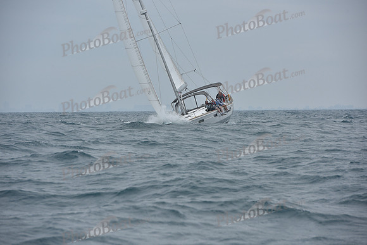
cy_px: 122
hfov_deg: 10.3
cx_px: 184
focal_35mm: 200
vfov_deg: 6.9
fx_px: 2039
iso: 250
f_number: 8
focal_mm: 200
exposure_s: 1/800
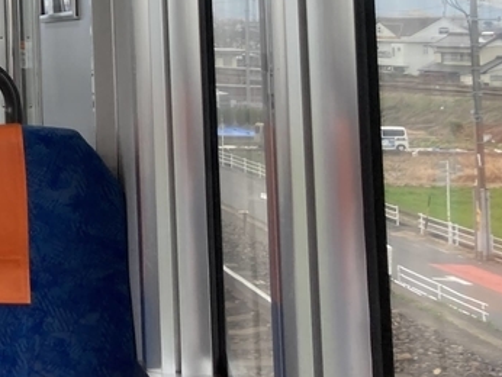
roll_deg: -0.8
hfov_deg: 18.1
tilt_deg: +5.0
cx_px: -236
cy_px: -80
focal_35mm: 97
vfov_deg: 14.7
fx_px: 1408
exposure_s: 1/120
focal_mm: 3.99
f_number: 1.8
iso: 32
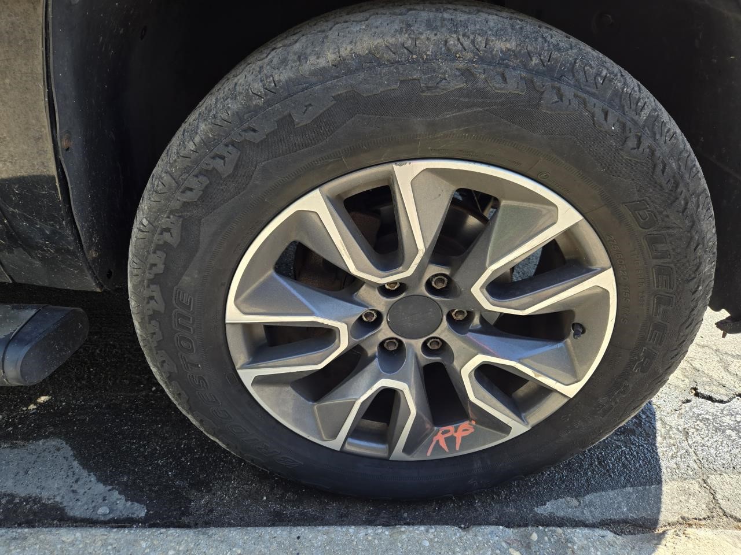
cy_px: 278
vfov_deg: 58.9
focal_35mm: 23
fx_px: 492
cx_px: 370
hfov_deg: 73.9
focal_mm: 5.4
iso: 25
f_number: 1.8
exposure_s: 1/283
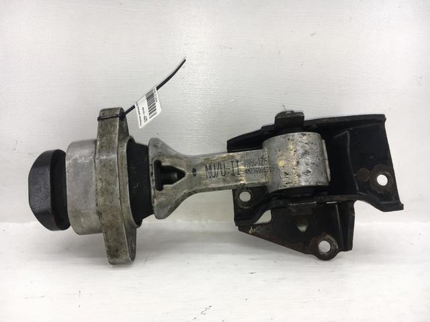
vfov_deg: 48.2
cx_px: 215
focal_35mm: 29
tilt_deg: -15.8
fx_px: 360
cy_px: 161
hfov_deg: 61.7
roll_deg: -1.4
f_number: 2.2
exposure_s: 1/286
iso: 25
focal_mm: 4.15
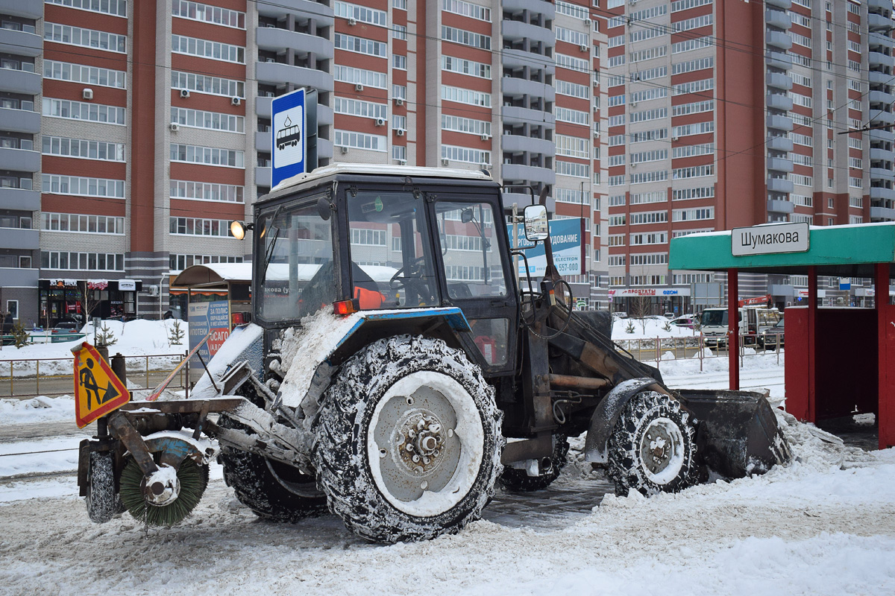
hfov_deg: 53.1
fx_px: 895
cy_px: 298
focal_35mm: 36
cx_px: 448
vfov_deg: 36.9
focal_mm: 24
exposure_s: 1/800
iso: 400
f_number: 6.3
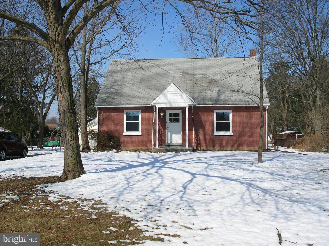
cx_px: 164
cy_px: 123
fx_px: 342
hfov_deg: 51.4
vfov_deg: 39.6
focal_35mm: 36
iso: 50
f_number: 3.7
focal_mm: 6
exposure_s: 1/1179
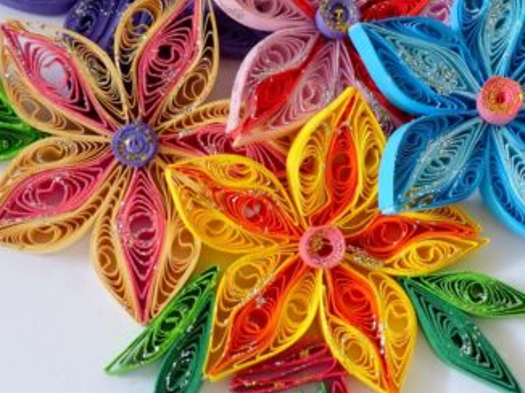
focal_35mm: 70
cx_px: 308
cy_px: 100
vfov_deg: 20.8
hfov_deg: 27.8
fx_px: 1061
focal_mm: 6.8
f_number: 2.8
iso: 400
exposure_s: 1/40
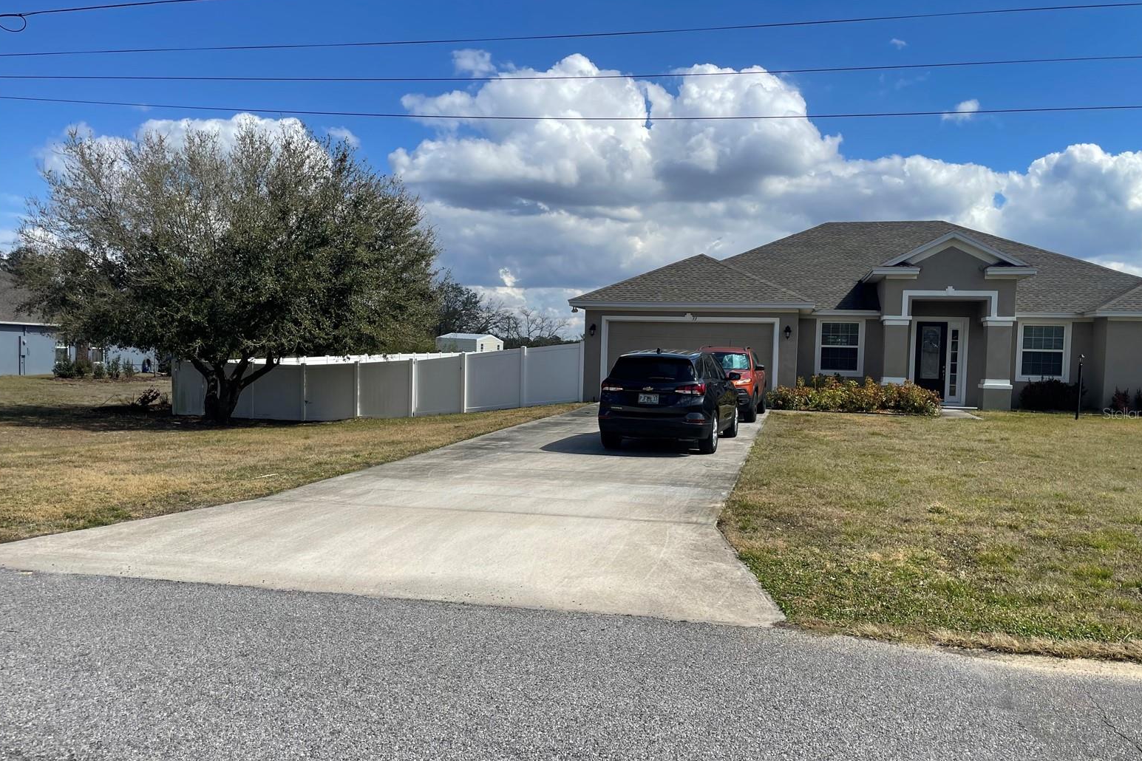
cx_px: 581
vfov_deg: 46.4
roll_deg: -1.5
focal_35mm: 28
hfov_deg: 65.5
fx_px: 888
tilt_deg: -3.1
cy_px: 413
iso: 32
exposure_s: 1/5051
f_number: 1.6
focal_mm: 4.2
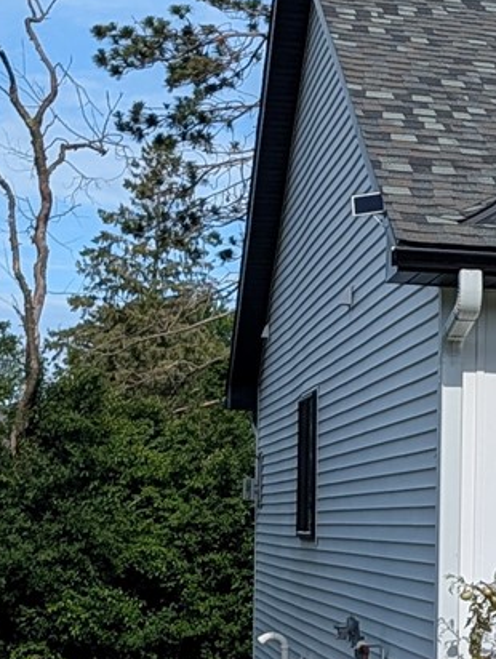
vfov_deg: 16.4
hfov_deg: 10.8
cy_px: 545
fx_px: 2269
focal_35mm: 119
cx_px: 1154
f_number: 1.68
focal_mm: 6.9
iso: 20
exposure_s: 1/1517
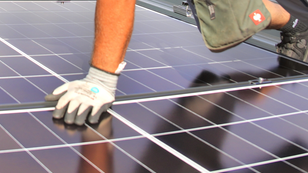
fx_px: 621
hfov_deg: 26.8
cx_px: 27
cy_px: -64
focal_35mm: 76
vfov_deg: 15.0
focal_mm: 24
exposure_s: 1/400
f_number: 4.5
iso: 100
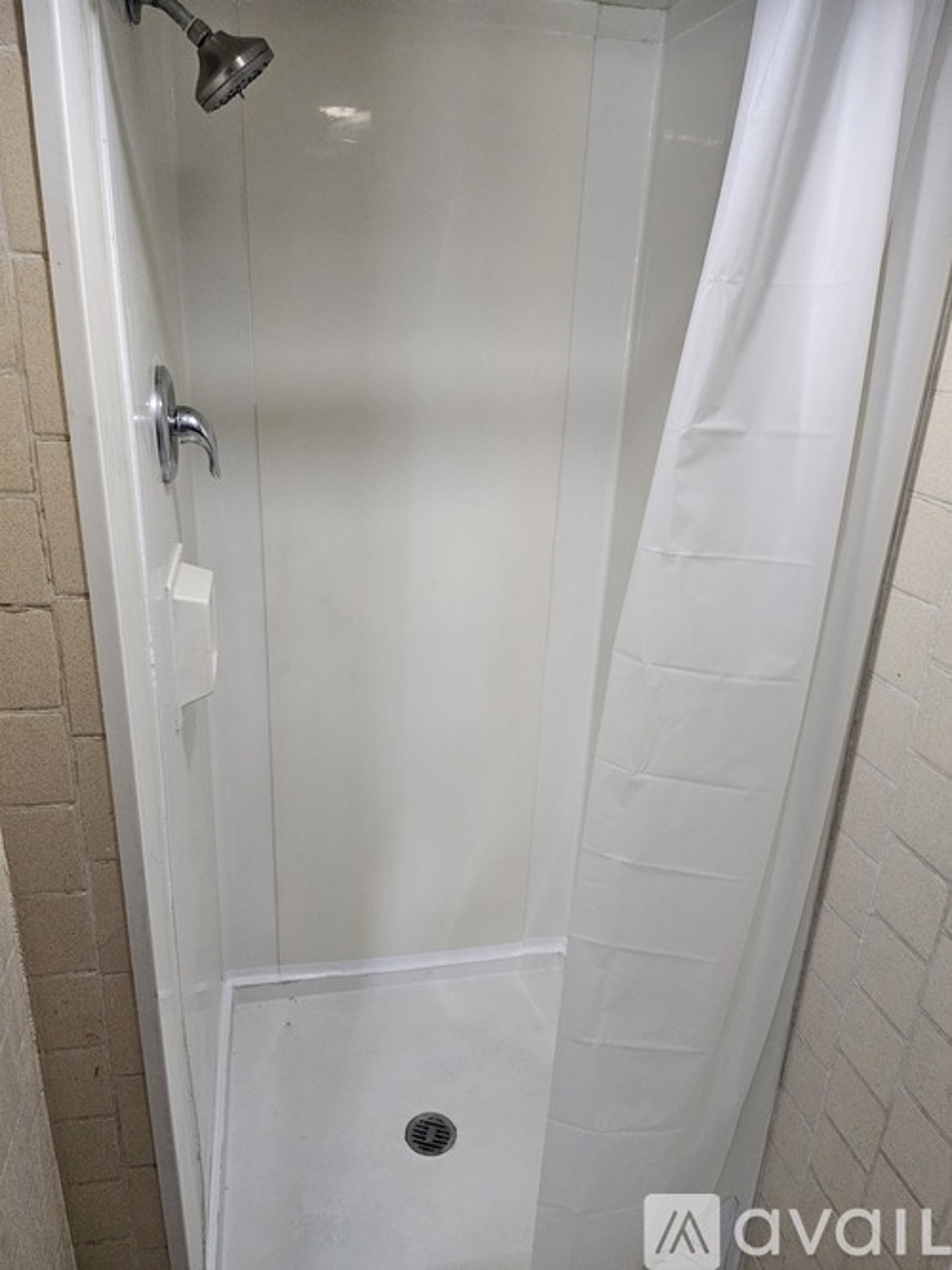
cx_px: 476
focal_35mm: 24
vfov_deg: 71.6
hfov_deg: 56.8
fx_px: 880
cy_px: 635
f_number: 1.8
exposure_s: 1/120
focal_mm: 5
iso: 800
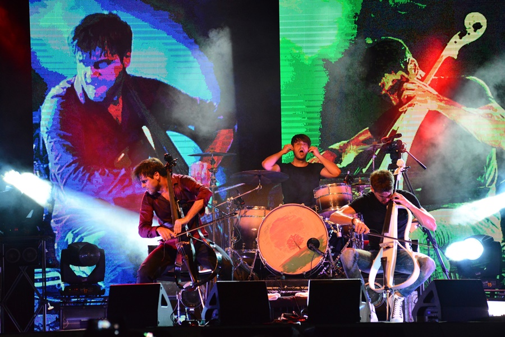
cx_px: 252
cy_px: 168
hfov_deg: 10.3
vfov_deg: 6.9
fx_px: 2807
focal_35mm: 200
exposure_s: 1/320
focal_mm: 200
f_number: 5.6
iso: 4000
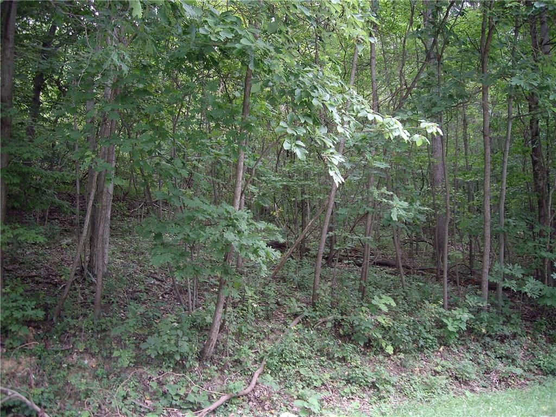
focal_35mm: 38
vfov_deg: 37.7
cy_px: 208
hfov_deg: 49.0
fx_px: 610
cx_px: 278
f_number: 2.7
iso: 100
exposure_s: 1/50
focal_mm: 6.2
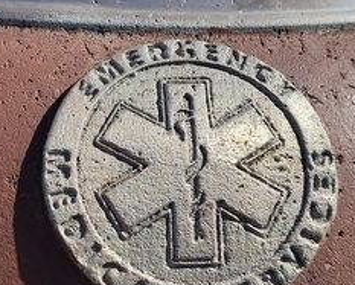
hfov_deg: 24.6
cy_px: 113
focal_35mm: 77
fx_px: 810
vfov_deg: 19.9
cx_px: 126
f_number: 1.8
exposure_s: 1/2026
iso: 100
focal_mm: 5.56
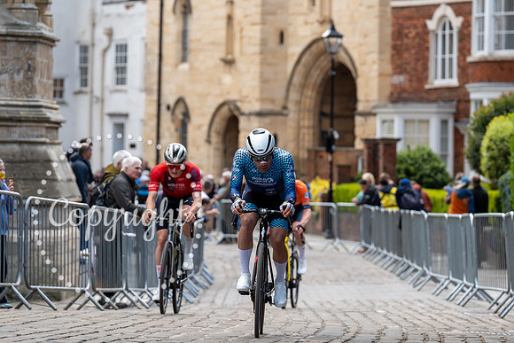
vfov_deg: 6.9
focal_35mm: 200
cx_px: 257
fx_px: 2856
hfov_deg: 10.3
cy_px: 172
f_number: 5
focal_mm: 200
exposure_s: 1/1000
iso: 640
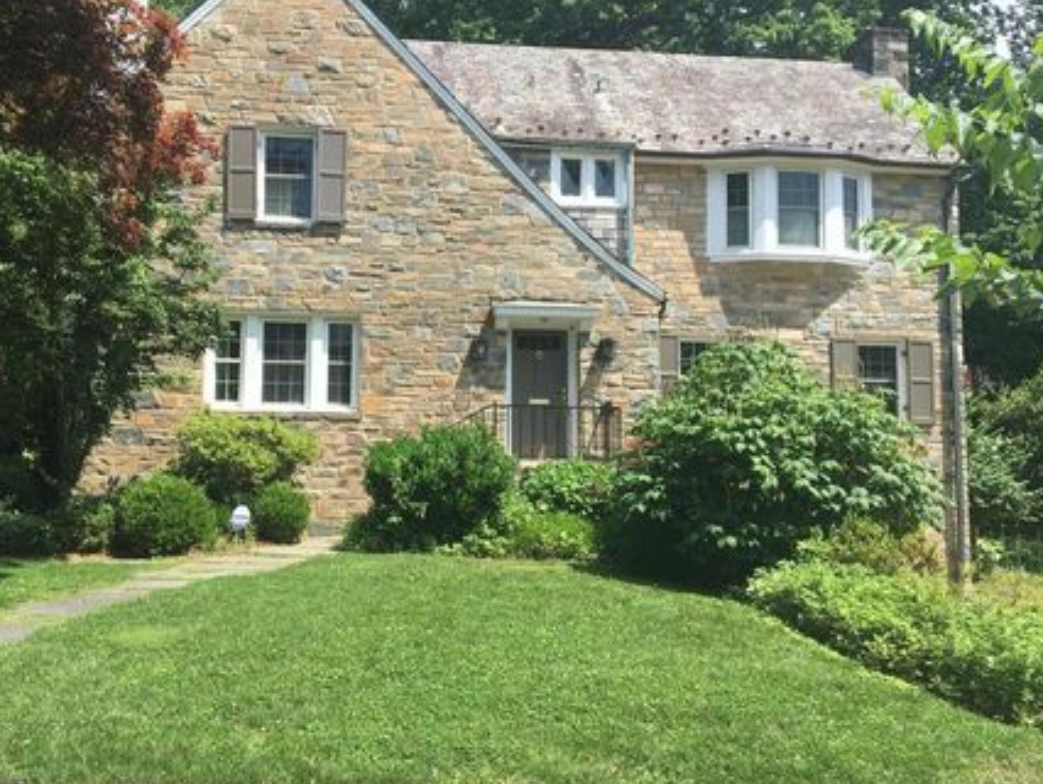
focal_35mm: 34
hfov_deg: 53.9
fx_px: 1025
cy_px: 374
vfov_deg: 41.8
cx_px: 490
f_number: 2.2
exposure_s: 1/999
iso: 25
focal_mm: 4.15
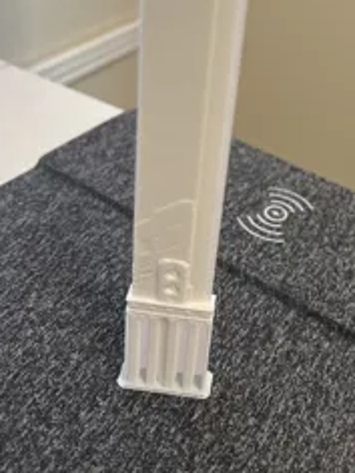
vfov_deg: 41.6
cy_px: 114
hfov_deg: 32.4
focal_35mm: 44
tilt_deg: -29.8
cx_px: 259
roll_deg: -8.5
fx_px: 602
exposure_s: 1/60
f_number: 1.5
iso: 200
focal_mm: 5.7
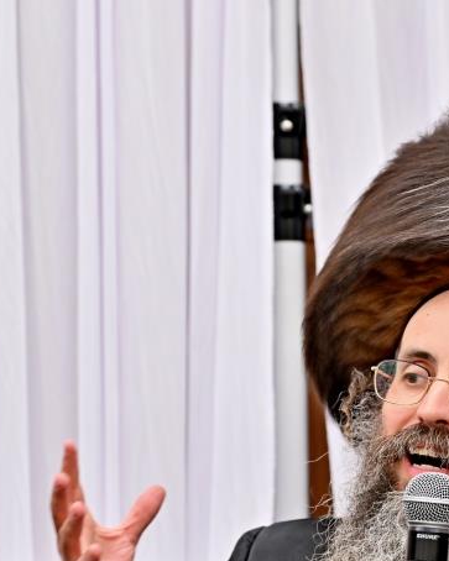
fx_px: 2426
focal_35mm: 146
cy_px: 421
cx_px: 377
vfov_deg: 13.2
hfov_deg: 10.5
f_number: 4
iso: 640
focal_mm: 69
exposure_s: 1/200
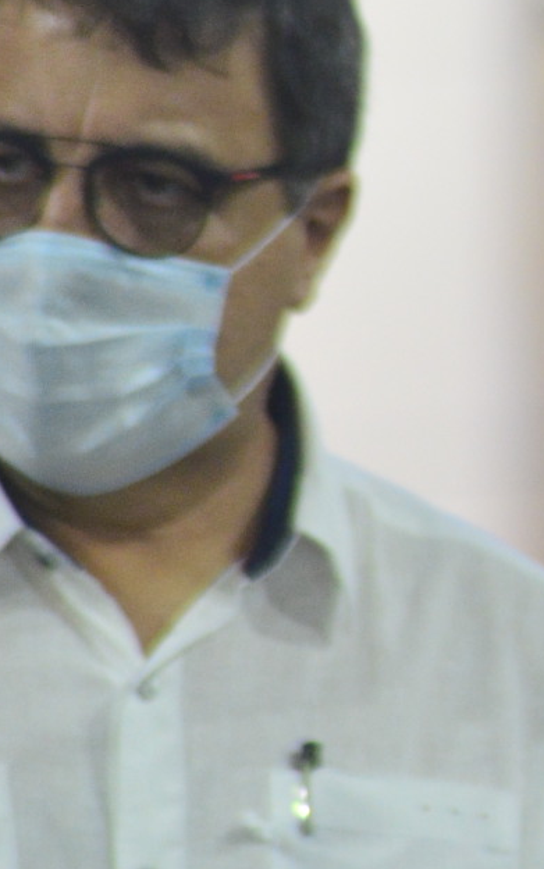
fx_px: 29062
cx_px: 2054
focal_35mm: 1226
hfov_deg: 1.1
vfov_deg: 1.7
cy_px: 466
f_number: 5
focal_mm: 250
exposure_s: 1/100
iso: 1000
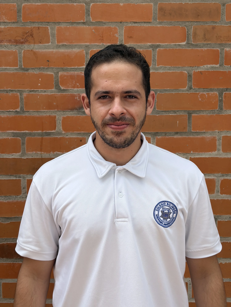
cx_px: 116
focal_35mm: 52
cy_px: 154
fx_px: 463
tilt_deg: -6.7
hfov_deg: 28.0
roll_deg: +0.0
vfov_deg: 36.8
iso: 32
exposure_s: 1/1032
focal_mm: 5.96
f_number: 1.6
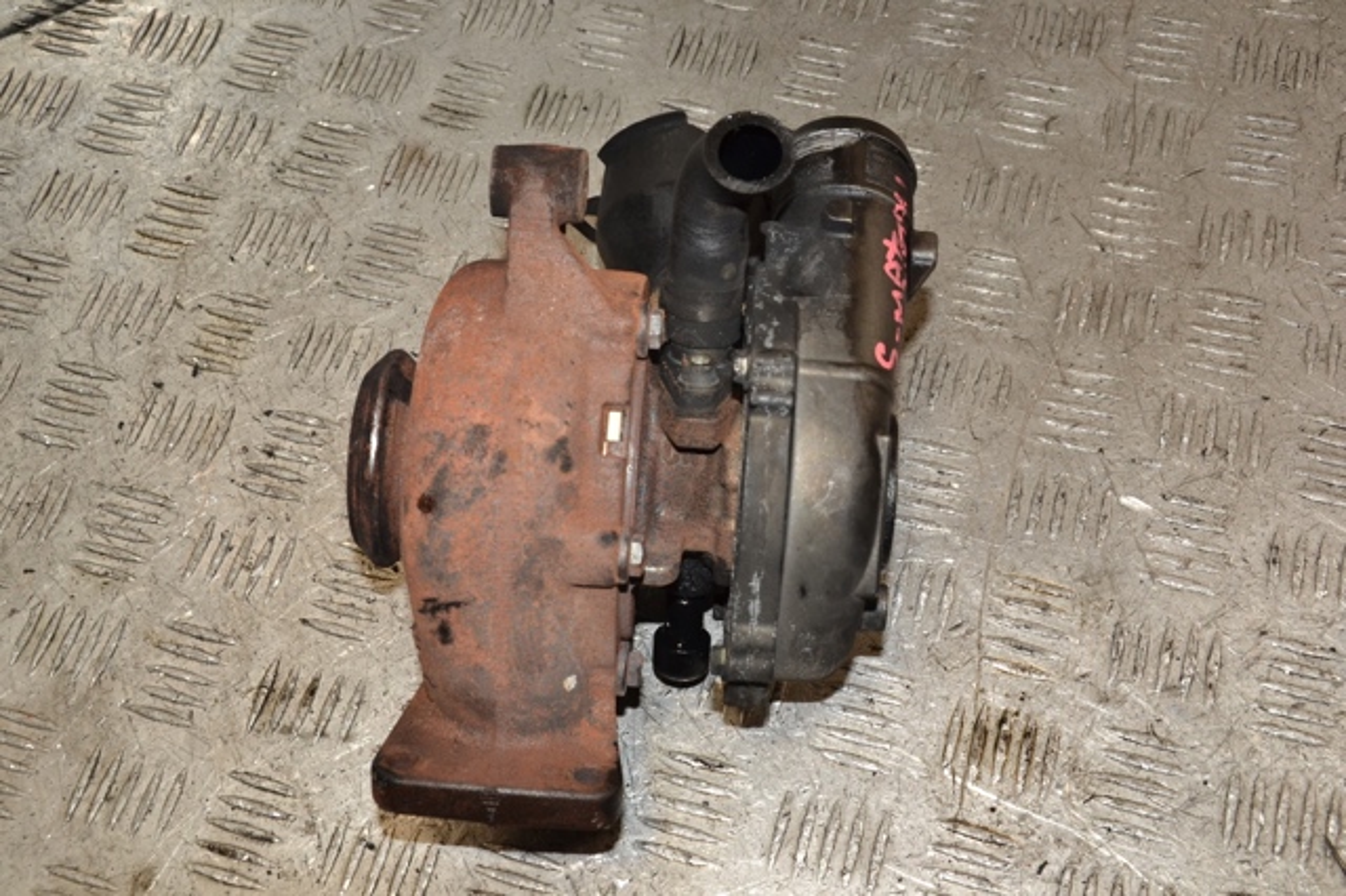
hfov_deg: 43.6
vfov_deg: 29.8
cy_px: 448
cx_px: 673
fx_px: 1682
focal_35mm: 45
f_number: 10
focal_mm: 30
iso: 800
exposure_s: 1/200
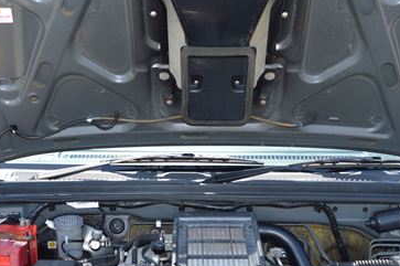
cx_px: 210
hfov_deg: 38.2
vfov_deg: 25.8
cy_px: 182
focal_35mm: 52
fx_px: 577
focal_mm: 18
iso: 100
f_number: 4
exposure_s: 1/160
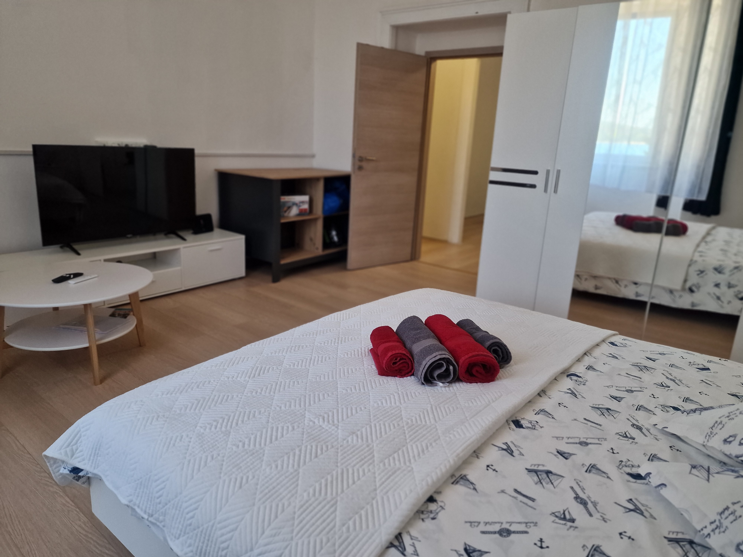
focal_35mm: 23
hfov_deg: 73.9
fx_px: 494
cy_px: 278
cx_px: 372
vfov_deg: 58.9
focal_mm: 6.4
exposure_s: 1/120
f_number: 1.8
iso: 100
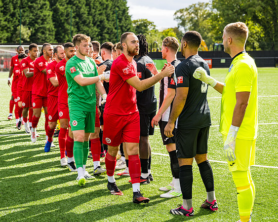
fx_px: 681
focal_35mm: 83
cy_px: 105
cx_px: 117
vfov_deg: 18.5
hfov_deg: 23.1
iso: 100
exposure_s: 1/1000
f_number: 4
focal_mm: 70
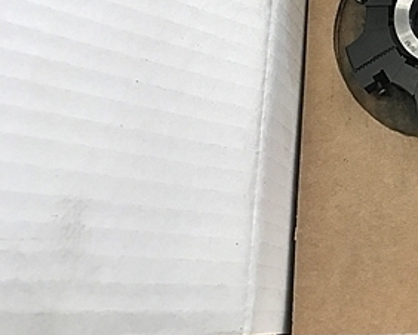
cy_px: 13
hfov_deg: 27.6
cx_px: 468
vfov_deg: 23.7
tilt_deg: -72.9
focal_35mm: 62
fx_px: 768
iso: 25
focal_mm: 3.99
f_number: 1.8
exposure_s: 1/30
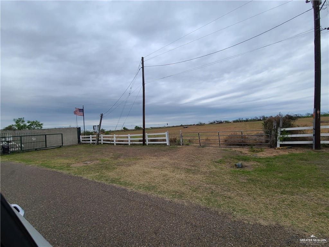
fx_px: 124
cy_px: 124
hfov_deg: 106.2
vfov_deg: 89.9
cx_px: 164
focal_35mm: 13
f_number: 2.2
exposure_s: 1/762
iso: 50
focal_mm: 2.2
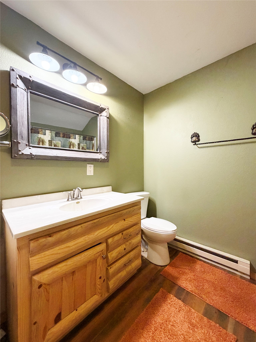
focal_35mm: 14
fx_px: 138
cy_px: 171
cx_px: 128
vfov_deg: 102.1
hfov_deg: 85.7
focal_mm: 2.22
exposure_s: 1/60
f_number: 2.2
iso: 320
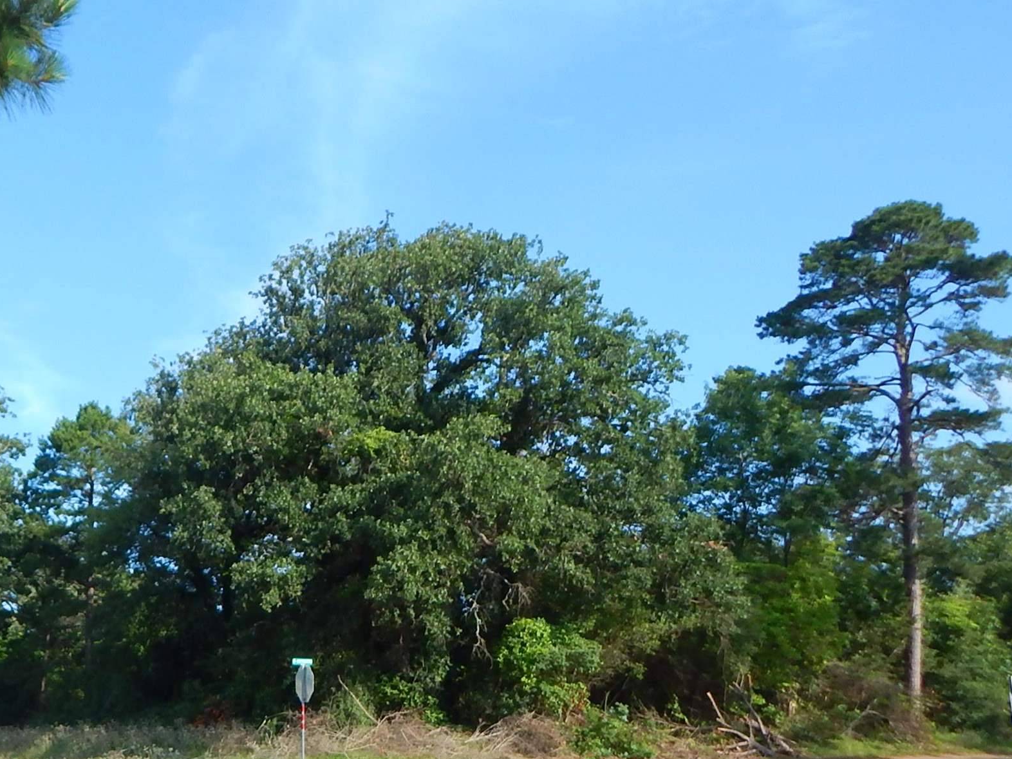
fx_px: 1257
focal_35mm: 43
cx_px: 101
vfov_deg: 32.0
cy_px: 680
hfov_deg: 40.5
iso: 125
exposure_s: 1/800
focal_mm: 4
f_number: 3
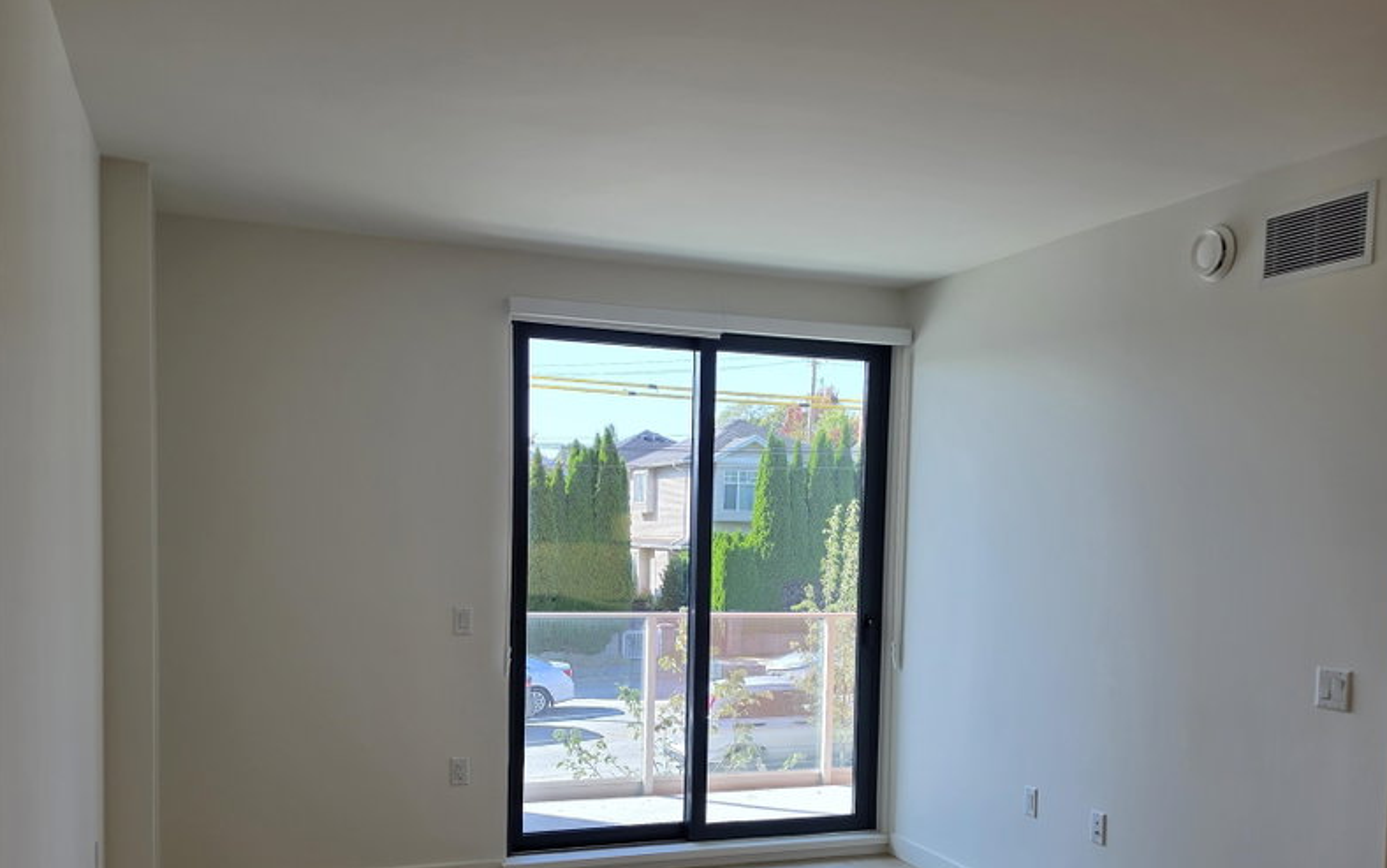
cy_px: 598
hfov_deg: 58.1
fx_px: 1248
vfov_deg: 37.8
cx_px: 699
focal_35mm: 33
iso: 10
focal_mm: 6.5
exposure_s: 1/120
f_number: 1.4
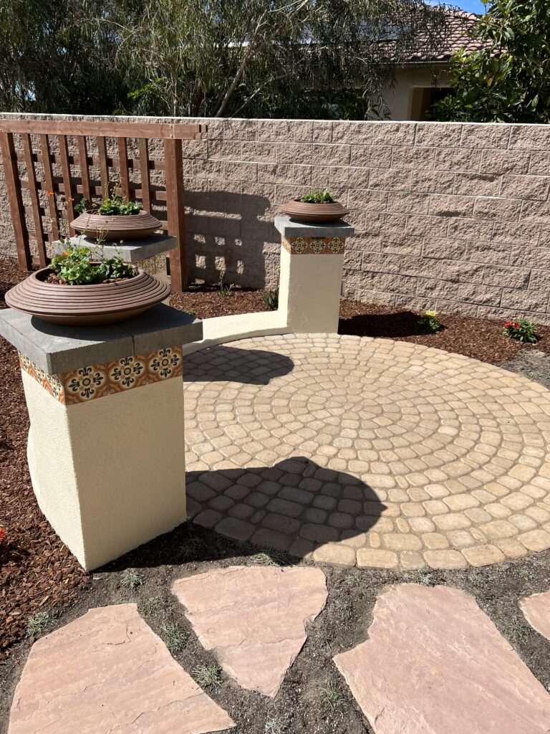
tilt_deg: -25.0
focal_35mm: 26
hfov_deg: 53.1
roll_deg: +0.1
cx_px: 275
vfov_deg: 67.3
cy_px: 367
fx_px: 551
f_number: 1.5
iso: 50
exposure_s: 1/4444
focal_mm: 5.7
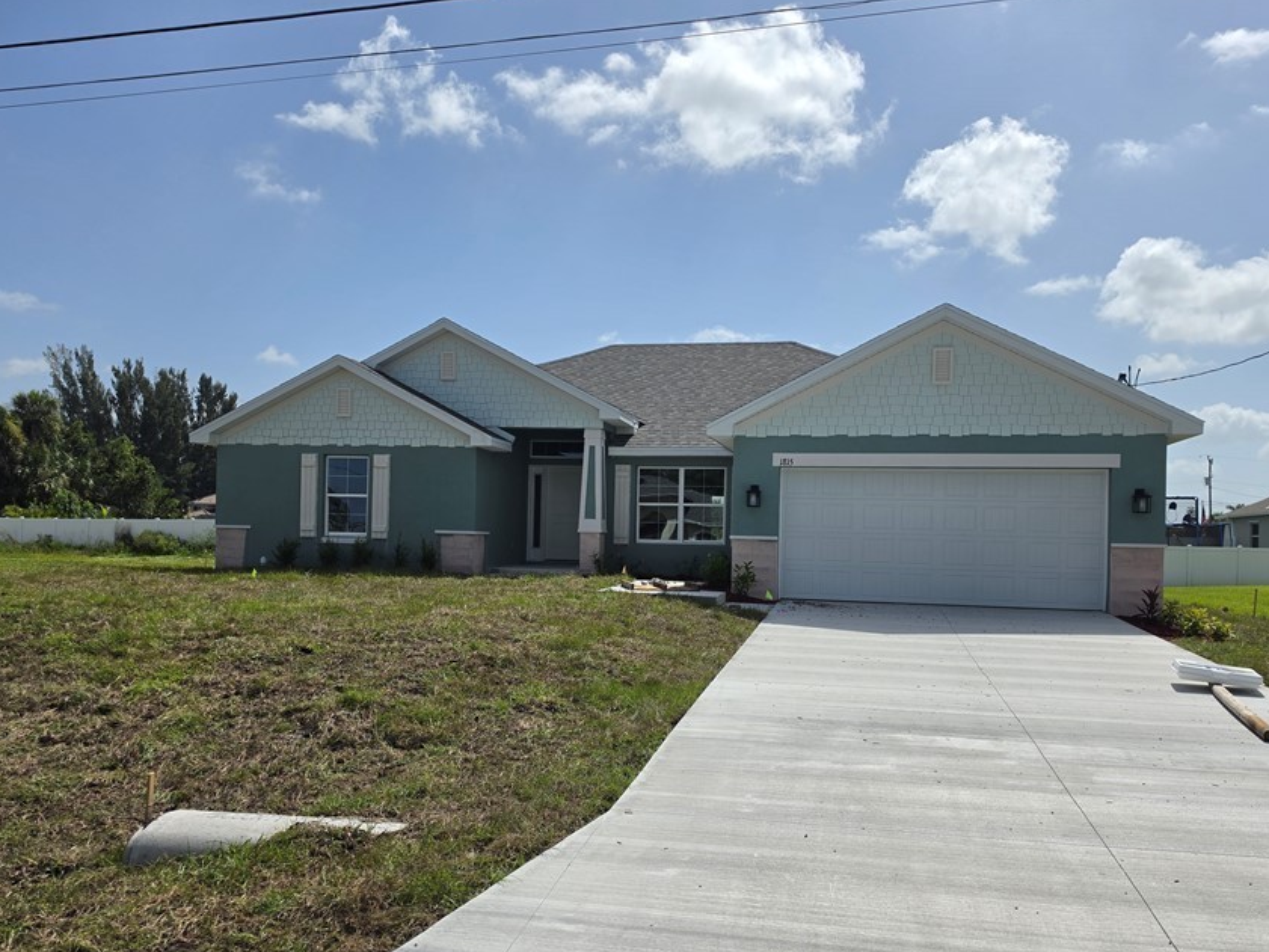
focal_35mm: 28
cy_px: 522
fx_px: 1027
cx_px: 670
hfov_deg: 63.4
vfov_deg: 49.7
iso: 32
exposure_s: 1/7939
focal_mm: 6.5
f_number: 1.4
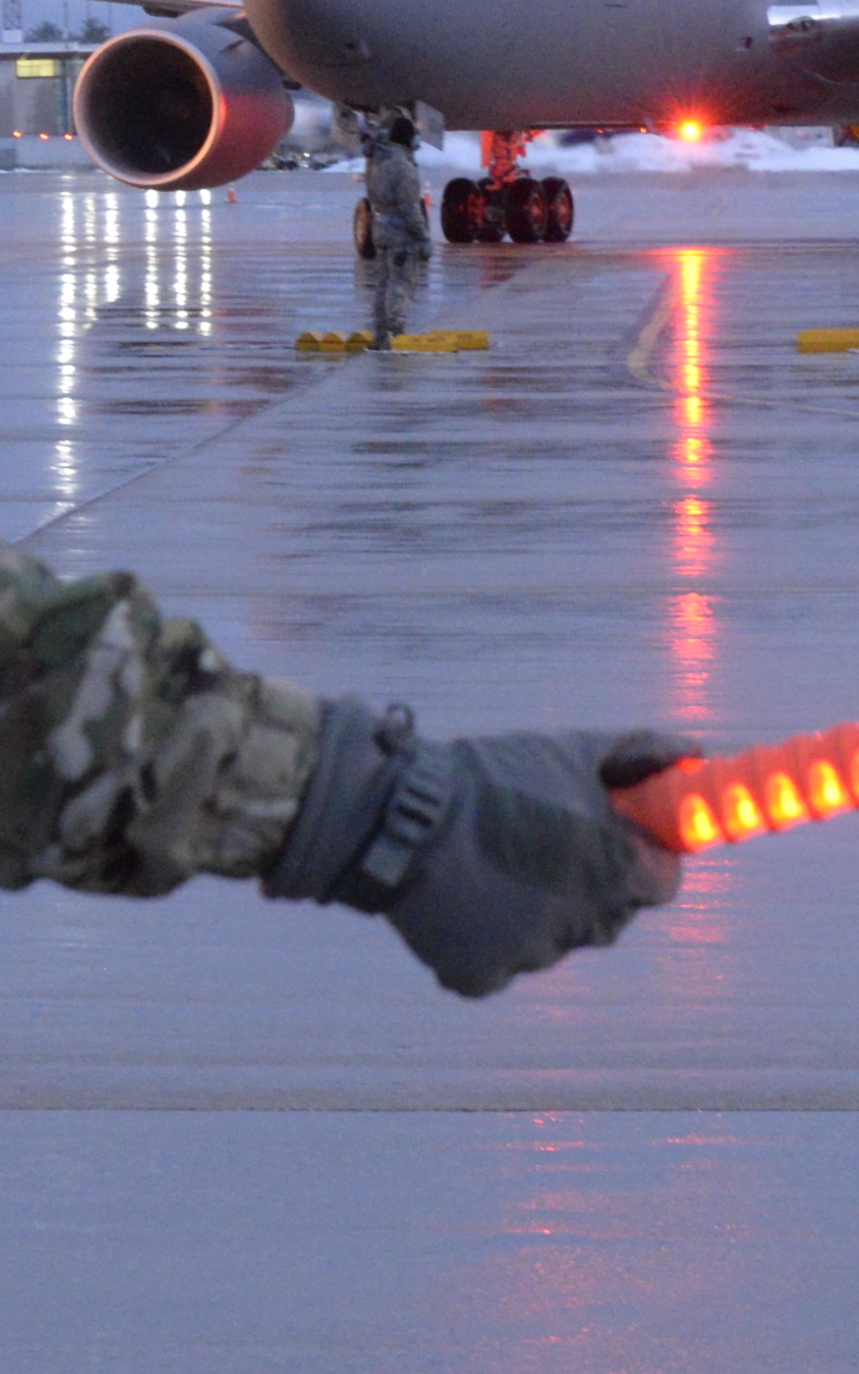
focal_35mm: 219
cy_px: 138
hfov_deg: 6.0
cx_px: 295
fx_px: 8203
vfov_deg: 9.5
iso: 4500
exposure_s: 1/60
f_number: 8
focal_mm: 58
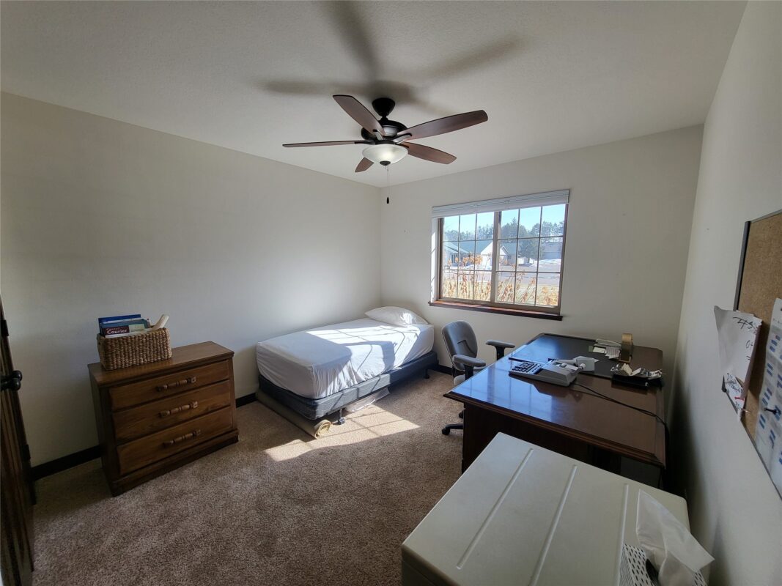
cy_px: 293
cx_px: 391
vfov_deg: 89.9
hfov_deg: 106.2
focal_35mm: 13
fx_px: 294
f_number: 2.2
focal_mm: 1.74
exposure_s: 1/122
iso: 32
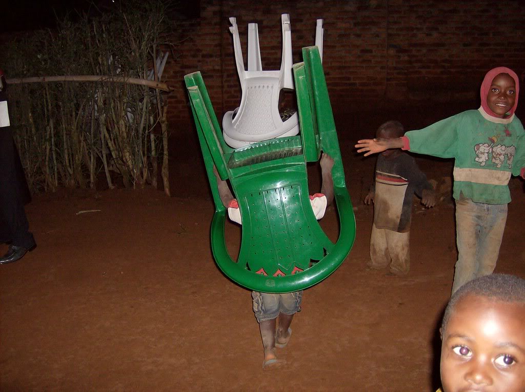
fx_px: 545
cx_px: 262
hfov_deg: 51.5
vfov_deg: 39.5
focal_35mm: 36
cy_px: 196
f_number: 2.8
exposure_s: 1/60
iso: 200
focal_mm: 6
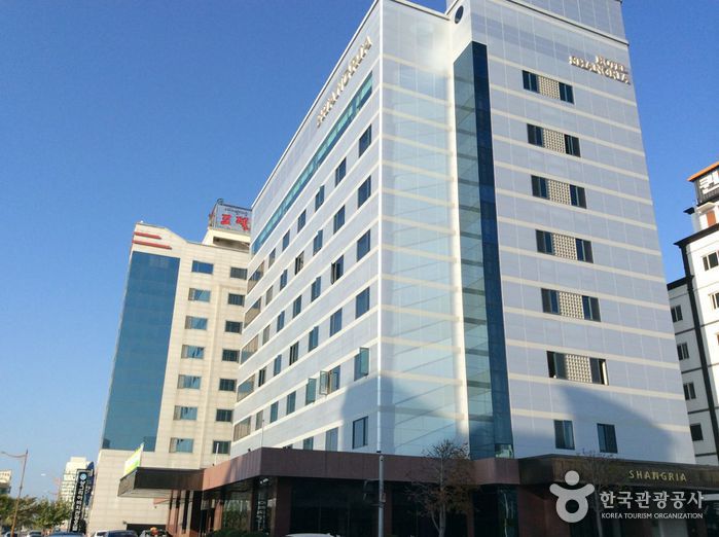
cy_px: 268
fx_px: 684
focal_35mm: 33
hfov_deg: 55.4
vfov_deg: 42.8
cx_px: 360
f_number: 2.4
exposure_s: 1/1300
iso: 32
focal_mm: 3.3
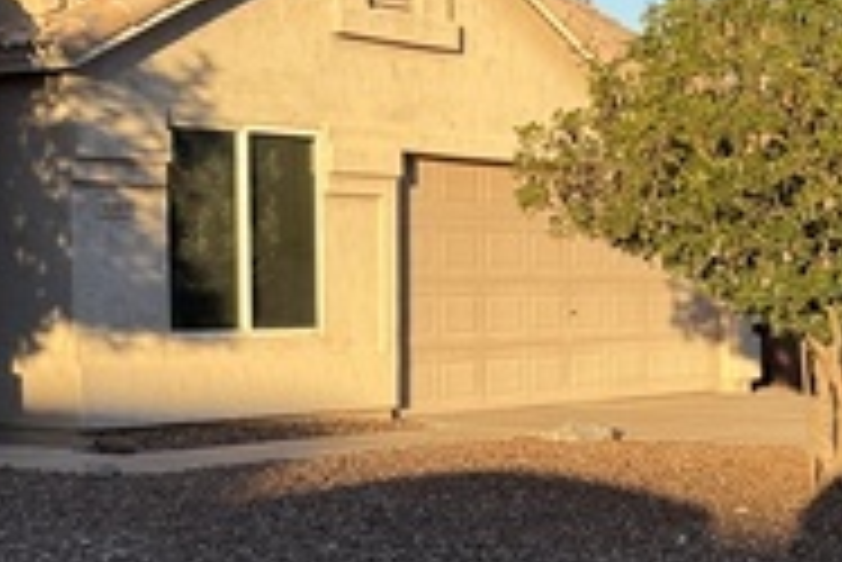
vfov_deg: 15.3
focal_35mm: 89
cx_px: 637
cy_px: 436
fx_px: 2083
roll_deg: -0.4
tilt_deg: -4.5
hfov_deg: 22.6
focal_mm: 6.76
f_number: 1.78
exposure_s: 1/1522
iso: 80
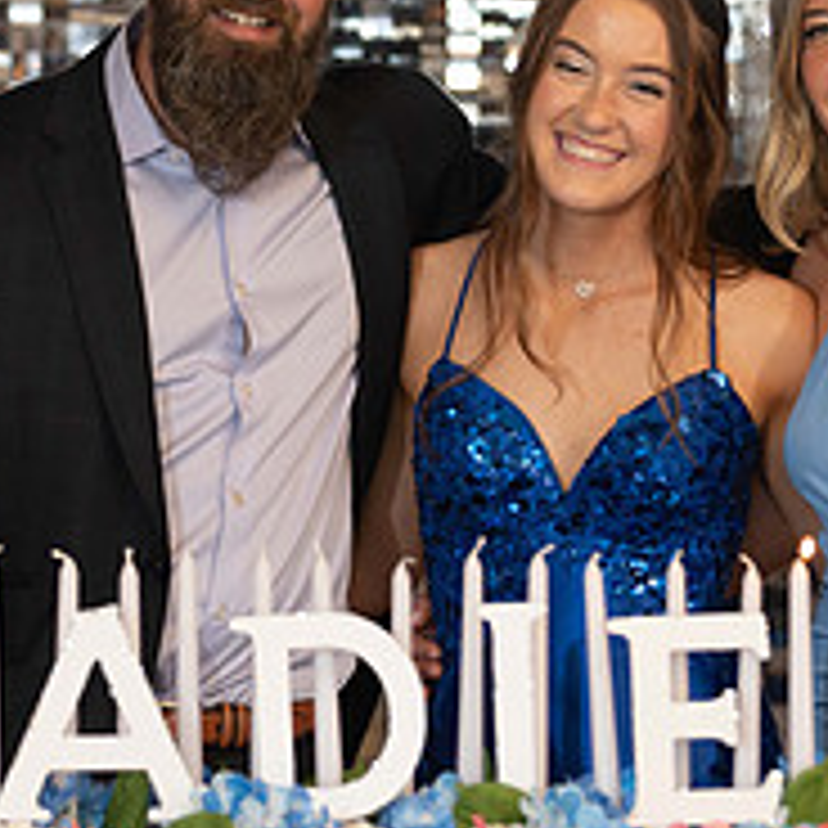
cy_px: 286
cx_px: 306
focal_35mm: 348
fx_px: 9418
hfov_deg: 5.0
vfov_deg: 5.0
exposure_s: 1/125
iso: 800
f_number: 2.8
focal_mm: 130
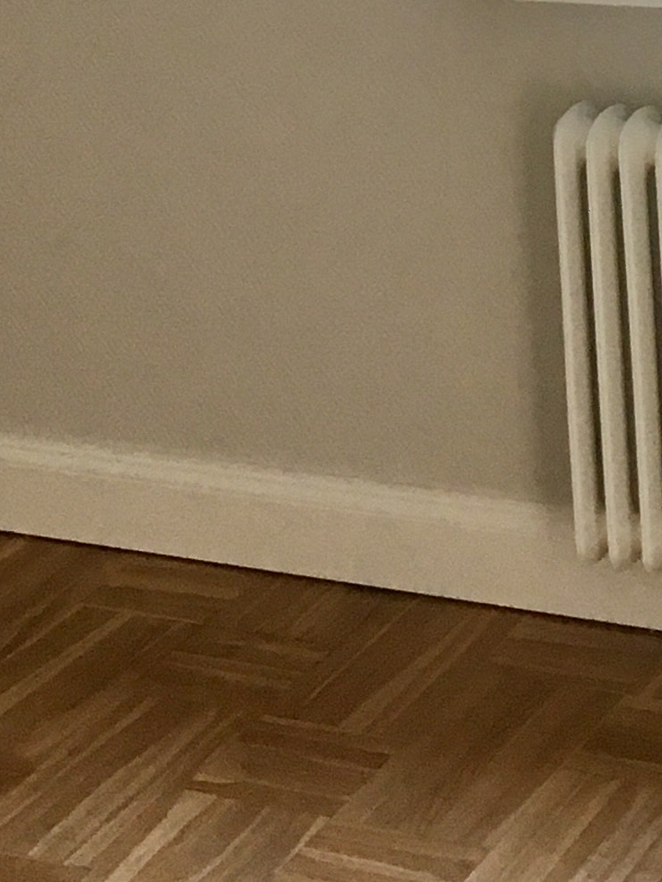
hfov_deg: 12.4
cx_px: 214
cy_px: -230
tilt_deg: -5.4
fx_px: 3035
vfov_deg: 15.8
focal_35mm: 119
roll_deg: +3.3
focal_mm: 4.15
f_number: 2.2
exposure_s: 1/33
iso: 40
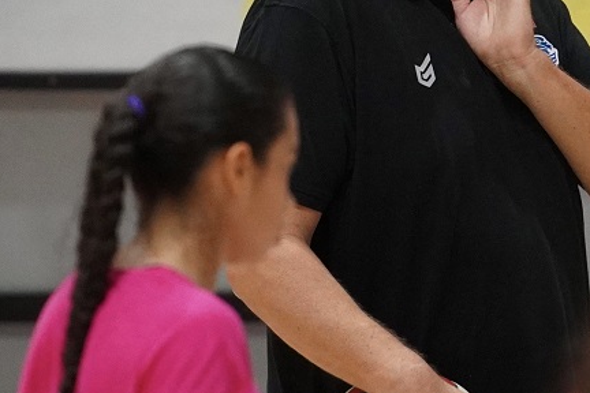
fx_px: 7194
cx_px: 470
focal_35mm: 439
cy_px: 128
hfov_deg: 4.7
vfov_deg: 3.1
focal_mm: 180
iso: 8000
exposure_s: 1/800
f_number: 2.8
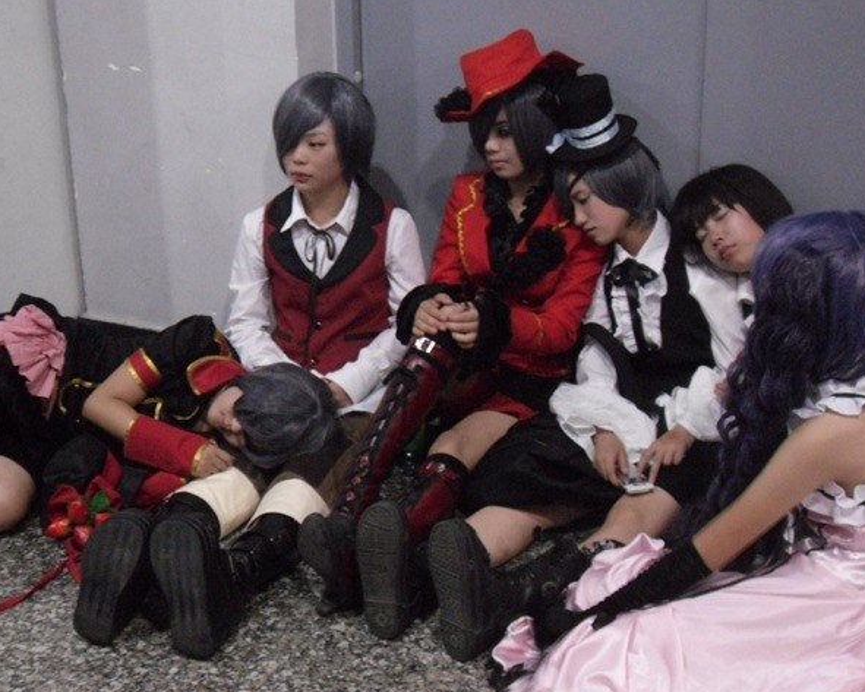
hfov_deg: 25.7
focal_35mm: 74
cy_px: 347
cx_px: 416
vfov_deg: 20.7
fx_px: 1895
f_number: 4
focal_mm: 9.83
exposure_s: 1/8
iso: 800
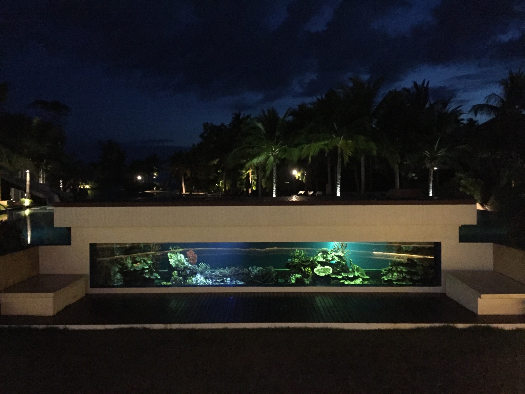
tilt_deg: -1.9
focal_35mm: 29
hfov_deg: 61.7
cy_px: 197
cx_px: 262
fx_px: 440
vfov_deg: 48.2
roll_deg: +0.5
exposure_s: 1/17
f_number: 2.2
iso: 2000
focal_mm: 4.15
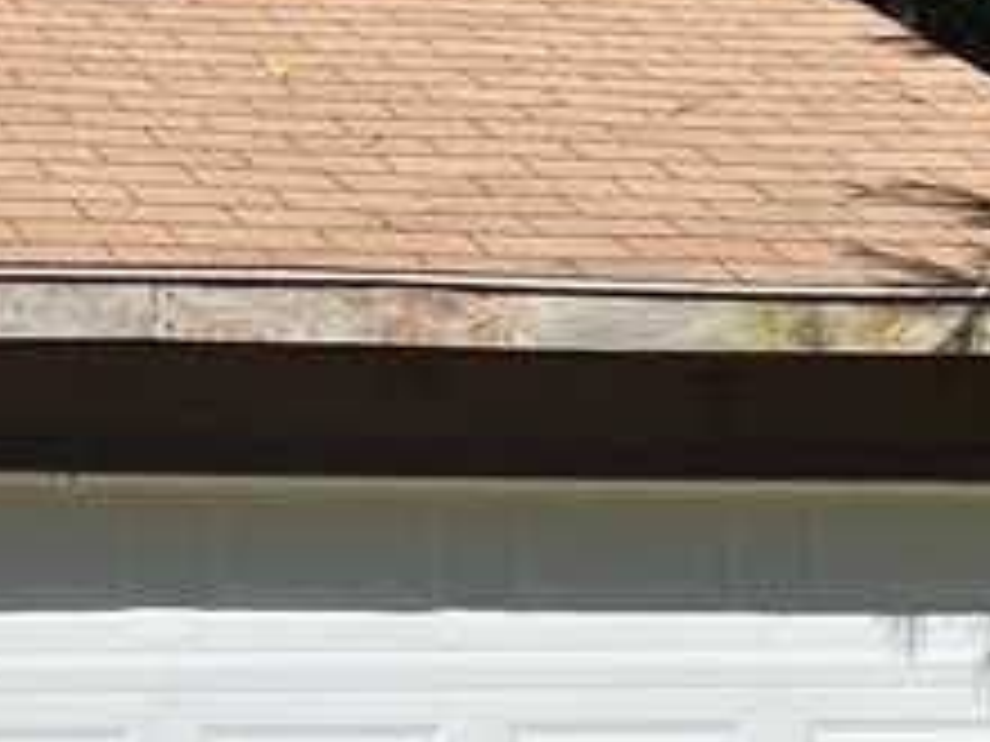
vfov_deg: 12.2
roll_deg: -0.6
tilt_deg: -1.2
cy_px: 652
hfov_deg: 15.7
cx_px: -180
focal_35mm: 121
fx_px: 3461
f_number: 1.8
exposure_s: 1/4115
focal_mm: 4.25
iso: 32
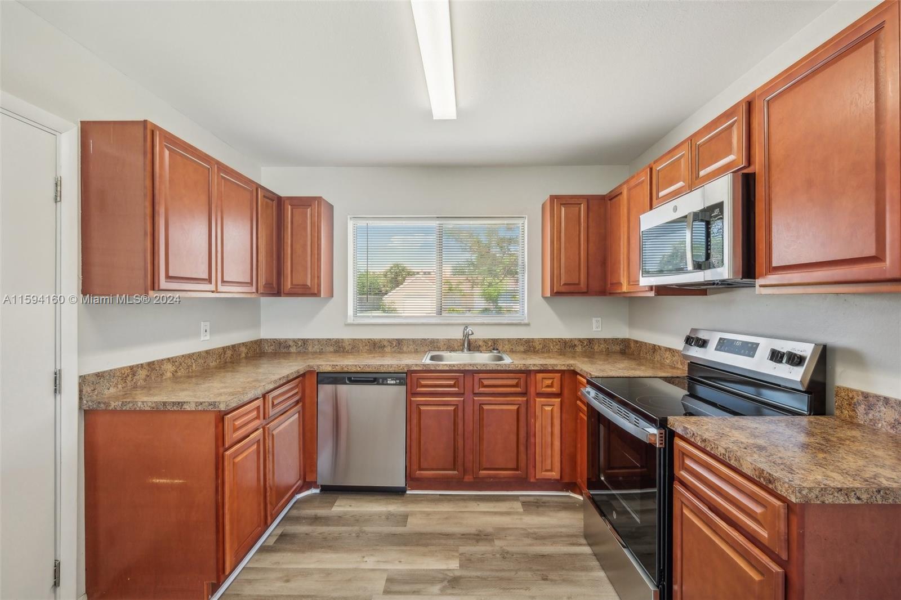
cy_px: 300
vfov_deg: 77.3
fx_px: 375
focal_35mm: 15
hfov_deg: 100.4
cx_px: 450
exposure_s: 1/40
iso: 1000
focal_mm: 10
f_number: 8
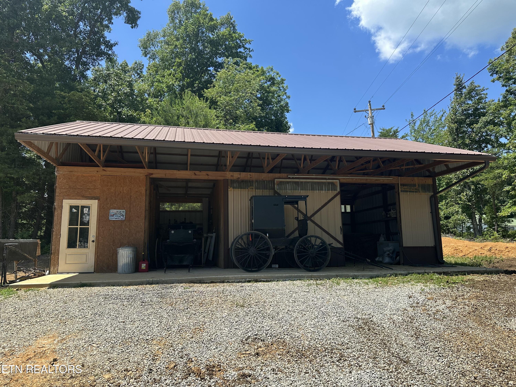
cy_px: 194
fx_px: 358
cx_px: 258
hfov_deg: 71.6
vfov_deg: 56.8
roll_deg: +0.5
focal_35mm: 24
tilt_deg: +10.0
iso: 80
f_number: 1.78
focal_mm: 6.86
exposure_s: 1/3155
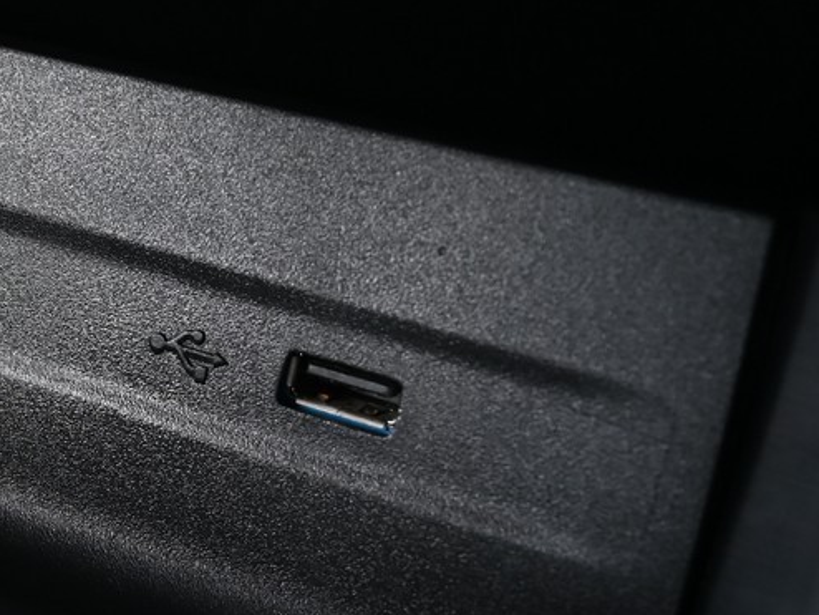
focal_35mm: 77
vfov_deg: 19.1
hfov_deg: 24.2
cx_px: 7
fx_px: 1823
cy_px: 274
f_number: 5.6
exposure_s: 1/30
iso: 400
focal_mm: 24
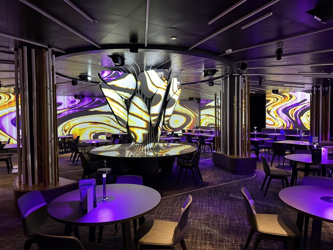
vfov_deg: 56.8
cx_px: 166
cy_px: 125
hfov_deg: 71.6
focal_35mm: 24
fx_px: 231
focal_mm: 6.76
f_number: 1.78
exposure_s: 1/32
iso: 1000
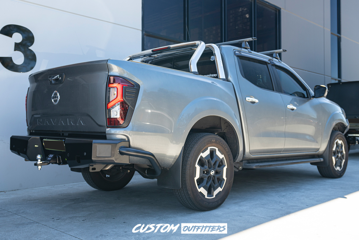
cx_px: 180
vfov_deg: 45.0
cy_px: 120
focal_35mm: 29
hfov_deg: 63.7
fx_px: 289
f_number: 4.5
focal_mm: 29
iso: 100
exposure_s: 1/80
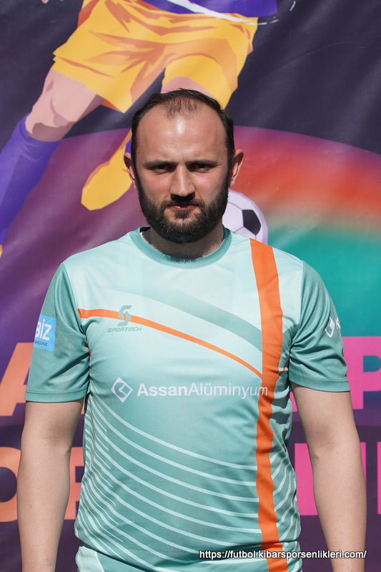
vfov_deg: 19.5
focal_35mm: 105
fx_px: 1667
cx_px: 190
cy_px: 286
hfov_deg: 13.0
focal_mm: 70
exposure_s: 1/1000
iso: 100
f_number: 5
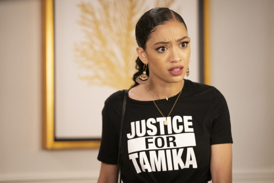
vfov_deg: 10.4
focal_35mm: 132
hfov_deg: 15.5
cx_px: 137
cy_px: 92
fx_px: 1005
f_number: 2.8
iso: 6400
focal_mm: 132
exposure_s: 1/80
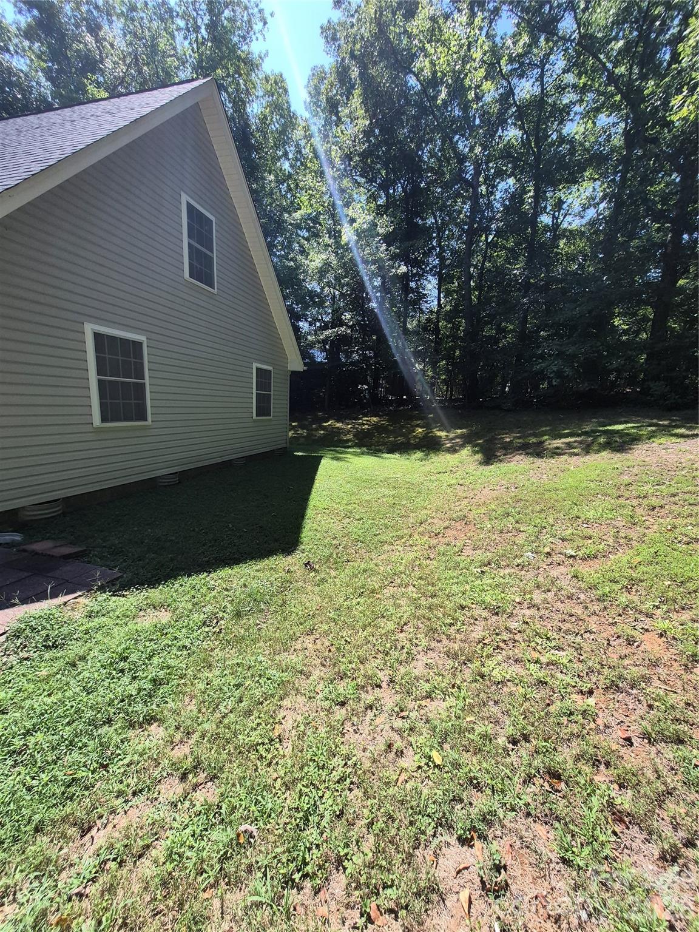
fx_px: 350
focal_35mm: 13
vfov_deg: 106.2
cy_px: 466
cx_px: 350
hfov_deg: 89.9
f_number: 2.2
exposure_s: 1/830
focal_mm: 1.74
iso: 40
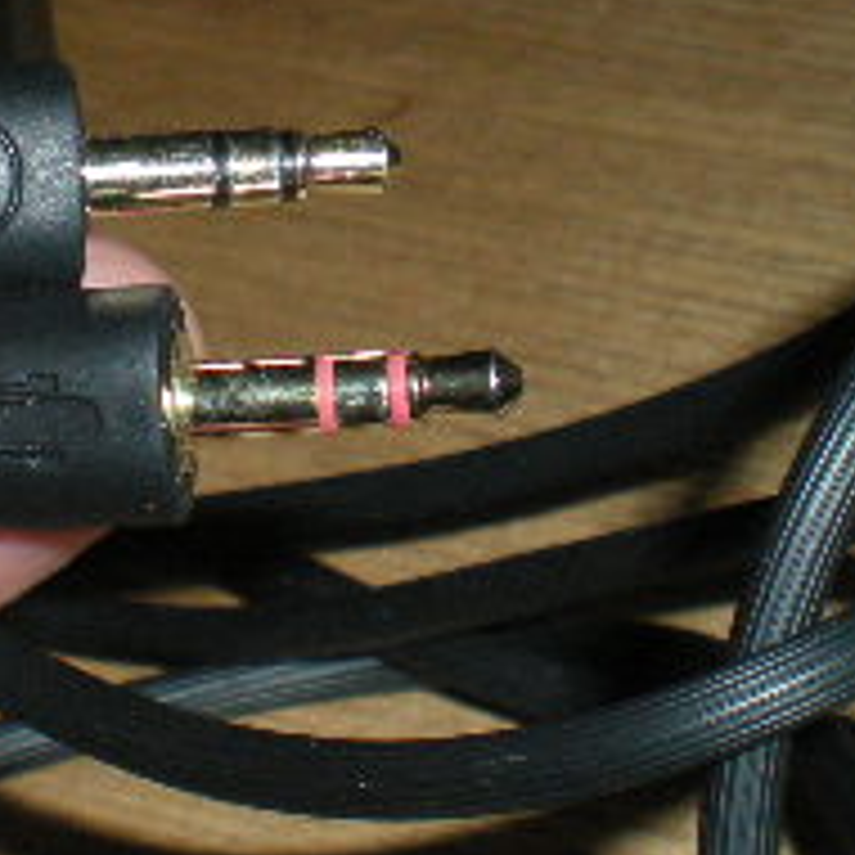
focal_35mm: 113
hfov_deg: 15.3
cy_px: 297
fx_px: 3158
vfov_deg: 15.4
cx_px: 202
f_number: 4.6
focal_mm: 6.3
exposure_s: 1/60
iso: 200
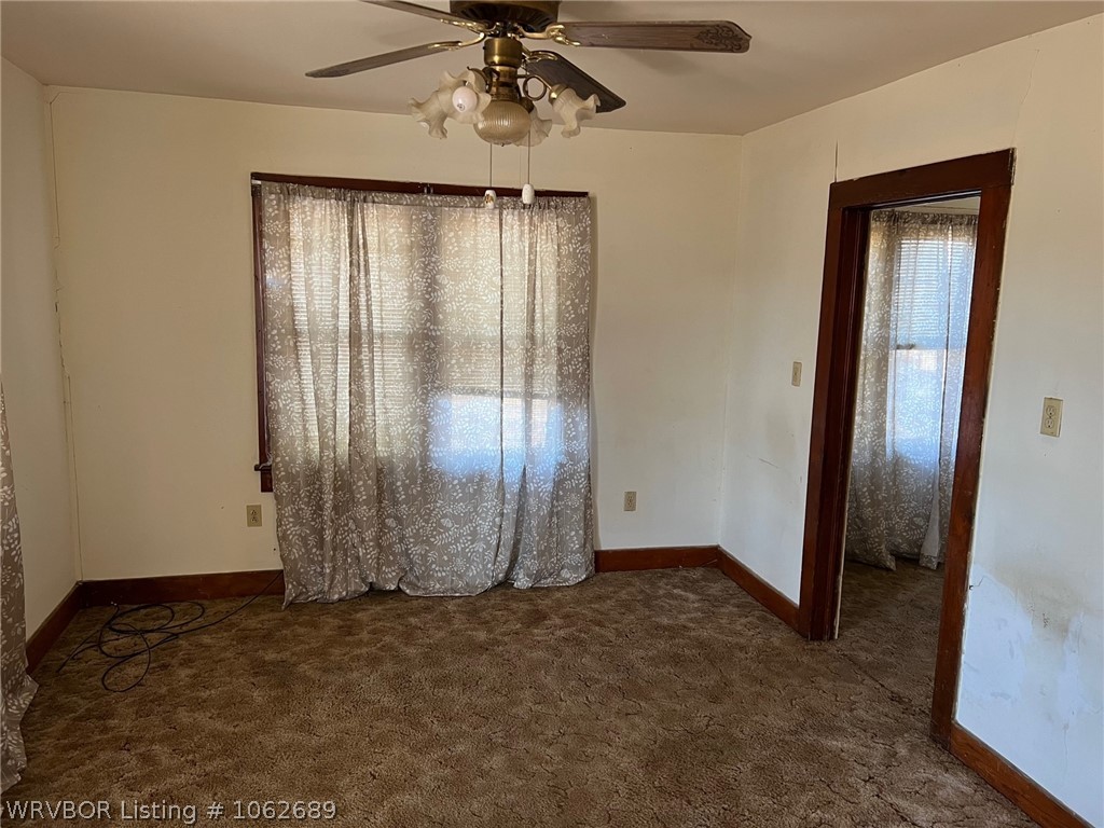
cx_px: 552
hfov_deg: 67.3
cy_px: 414
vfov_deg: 53.1
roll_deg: -0.8
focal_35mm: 26
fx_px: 829
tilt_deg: -9.2
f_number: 1.5
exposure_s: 1/60
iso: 160
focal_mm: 5.7
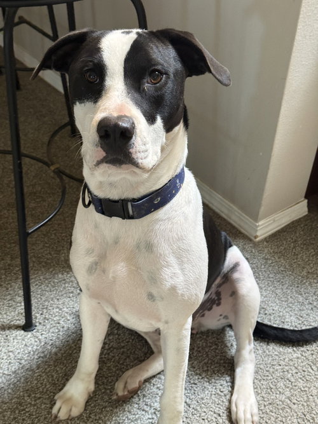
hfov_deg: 30.3
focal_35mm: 48
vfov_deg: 39.7
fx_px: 588
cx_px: 159
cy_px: 212
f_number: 1.78
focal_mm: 6.76
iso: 250
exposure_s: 1/40
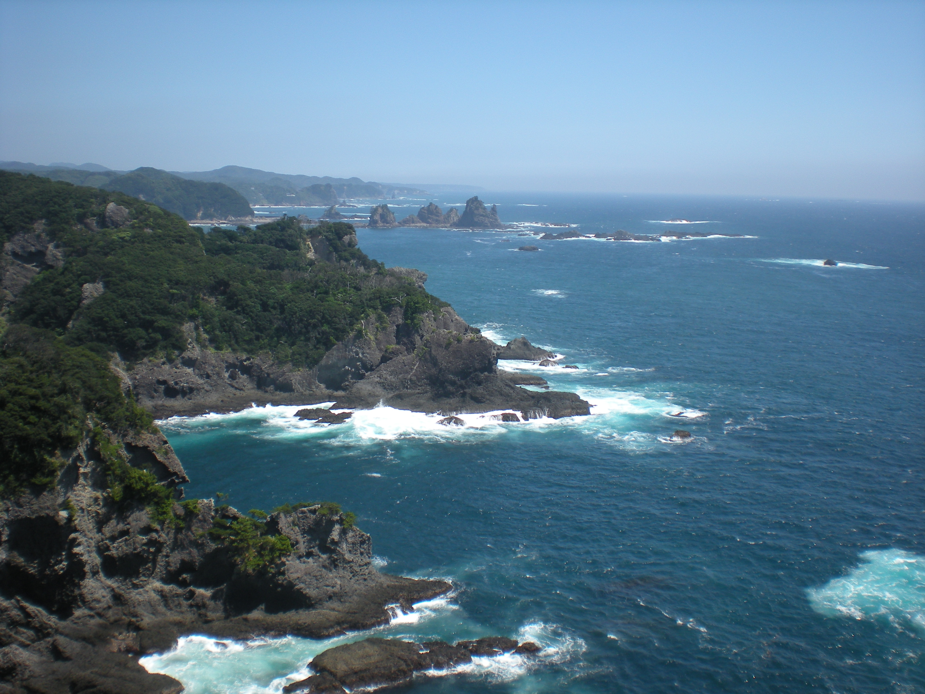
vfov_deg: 37.7
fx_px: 1015
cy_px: 347
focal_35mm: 38
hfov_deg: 49.0
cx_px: 462
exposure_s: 1/423
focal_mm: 6.3
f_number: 4.6
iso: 64
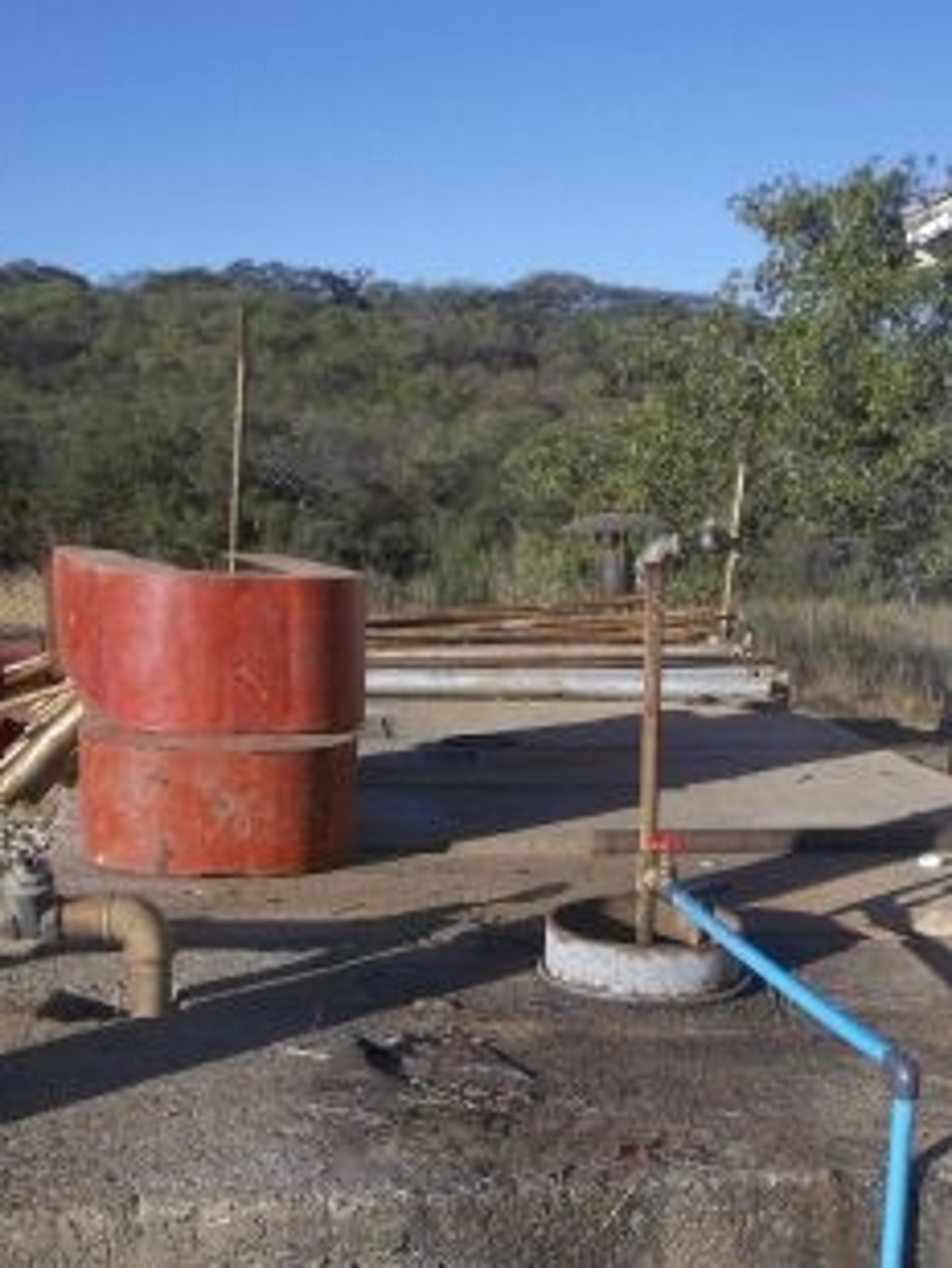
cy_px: 880
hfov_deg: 34.0
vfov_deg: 43.9
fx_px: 1539
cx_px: 661
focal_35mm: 42
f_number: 5.6
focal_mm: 4.1
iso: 80
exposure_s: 1/320
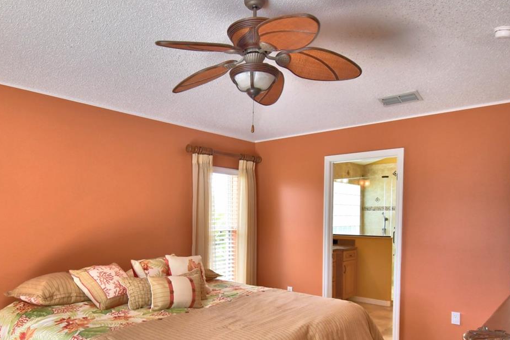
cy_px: 229
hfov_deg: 69.2
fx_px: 368
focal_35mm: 26
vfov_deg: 48.6
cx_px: 225
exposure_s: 1/60
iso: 400
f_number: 4.5
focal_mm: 10
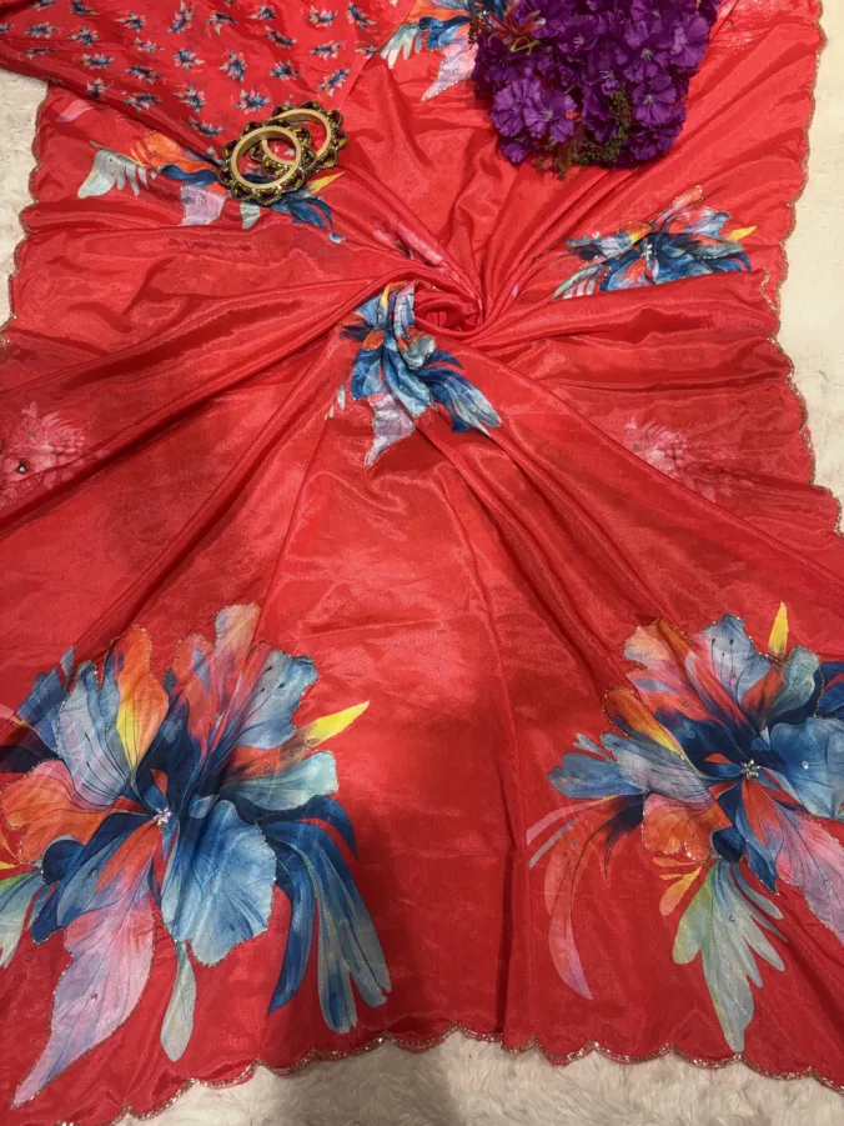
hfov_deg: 53.1
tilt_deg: -69.1
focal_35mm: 26
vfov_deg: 67.3
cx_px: 422
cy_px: 563
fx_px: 845
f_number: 1.6
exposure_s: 1/100
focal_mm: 5.96
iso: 32
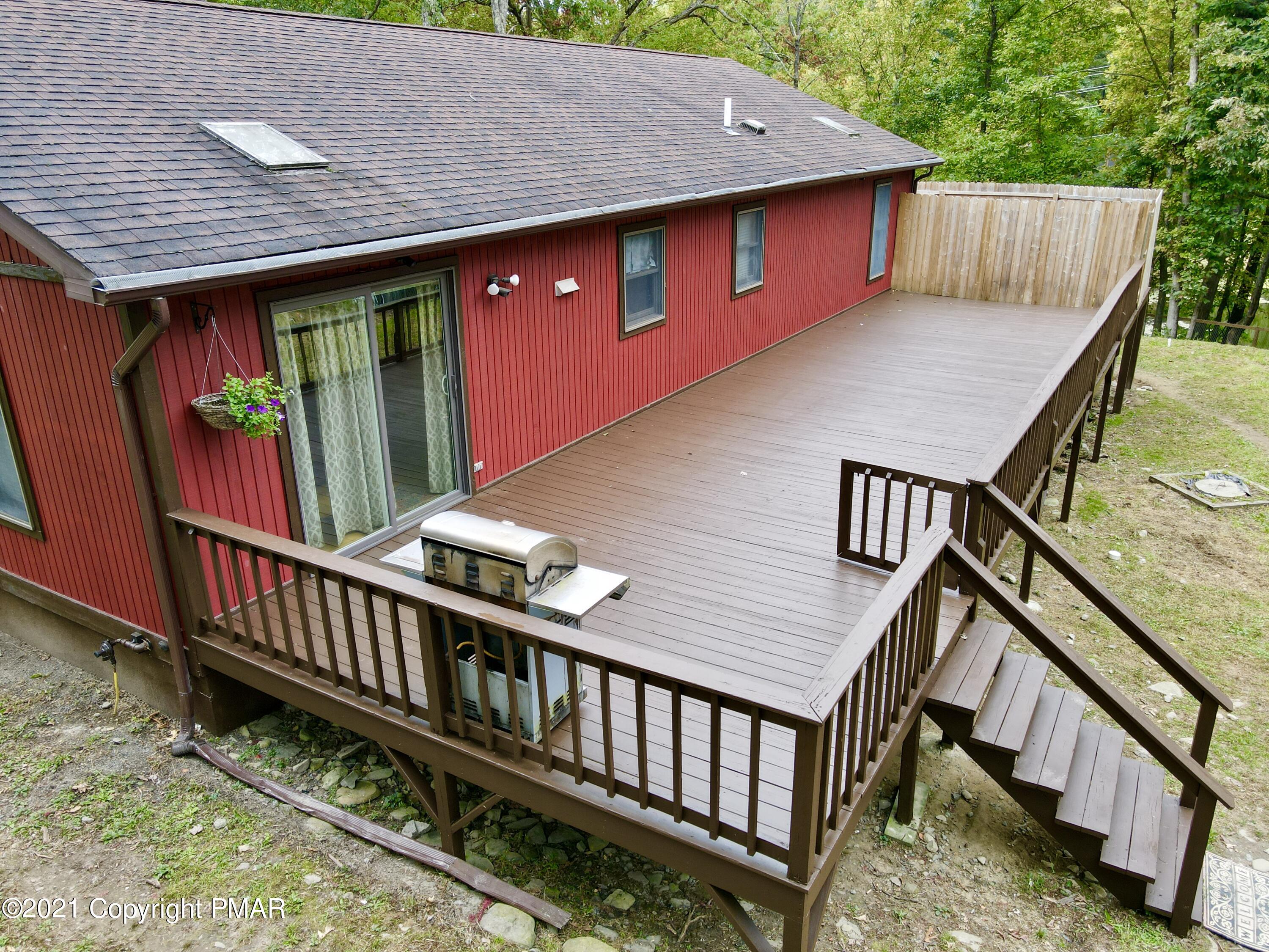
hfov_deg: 71.6
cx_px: 634
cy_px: 476
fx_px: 880
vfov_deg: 56.8
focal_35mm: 24
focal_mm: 4.5
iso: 100
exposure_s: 1/40
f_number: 2.8
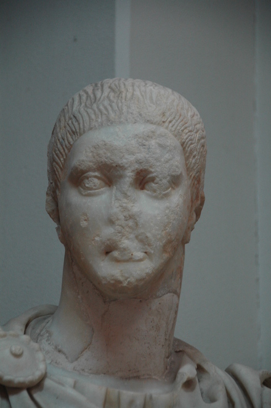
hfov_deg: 7.0
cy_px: 204
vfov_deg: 10.6
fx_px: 2204
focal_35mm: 195
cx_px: 136
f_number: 5.6
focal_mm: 130
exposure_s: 1/10
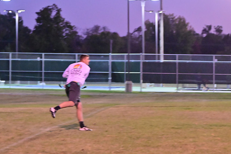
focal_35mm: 158
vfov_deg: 8.7
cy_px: 77
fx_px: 1014
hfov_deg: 13.0
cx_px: 115
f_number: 4
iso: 6400
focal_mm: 105
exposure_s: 1/400
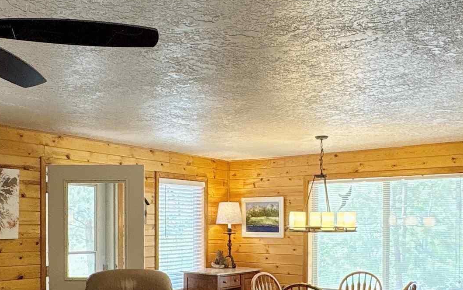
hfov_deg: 45.9
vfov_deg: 29.2
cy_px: 232
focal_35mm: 43
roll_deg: +0.4
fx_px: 543
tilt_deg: -0.9
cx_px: 183
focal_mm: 2.22
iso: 200
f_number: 2.2
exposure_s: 1/120
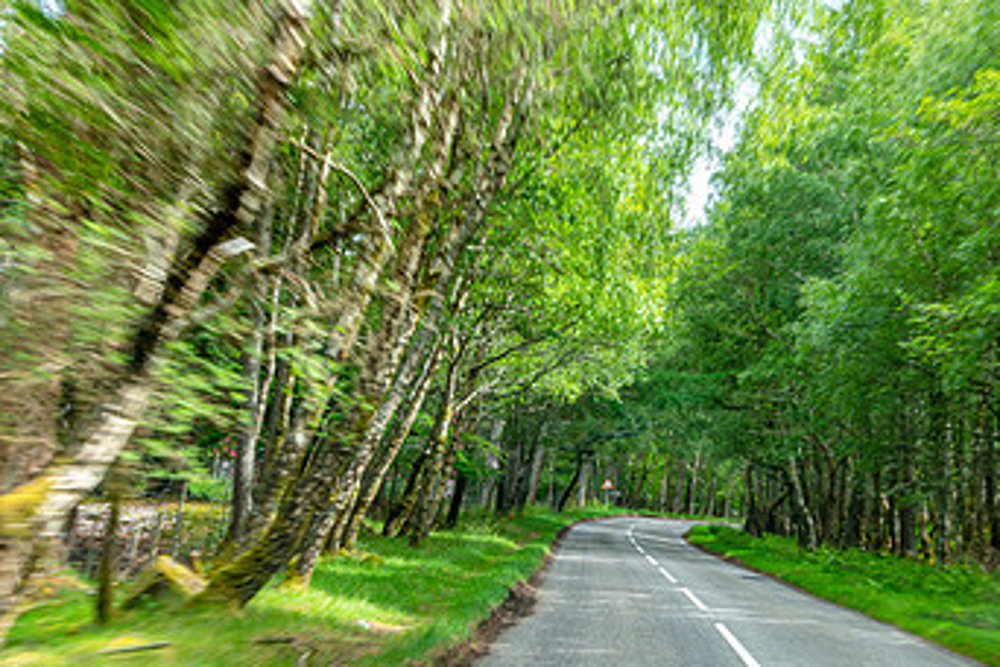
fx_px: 1694
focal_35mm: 61
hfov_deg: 32.5
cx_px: 702
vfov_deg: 22.2
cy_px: 440
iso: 125
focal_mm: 13.34
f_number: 7.1
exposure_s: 1/40
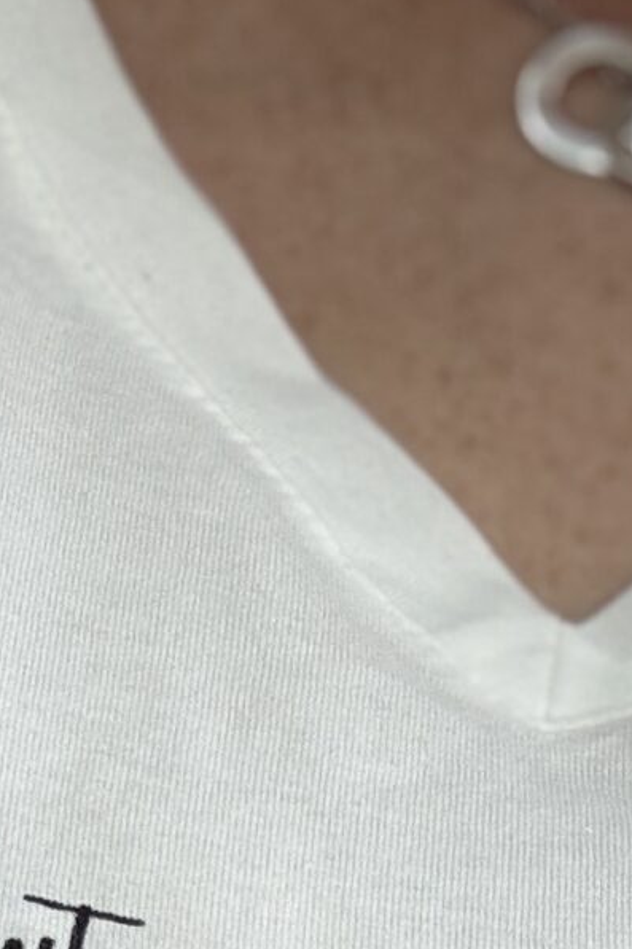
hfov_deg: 10.2
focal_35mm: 134
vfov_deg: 12.9
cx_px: 392
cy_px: 2021
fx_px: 3530
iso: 32
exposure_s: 1/100
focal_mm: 2.69
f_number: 1.9
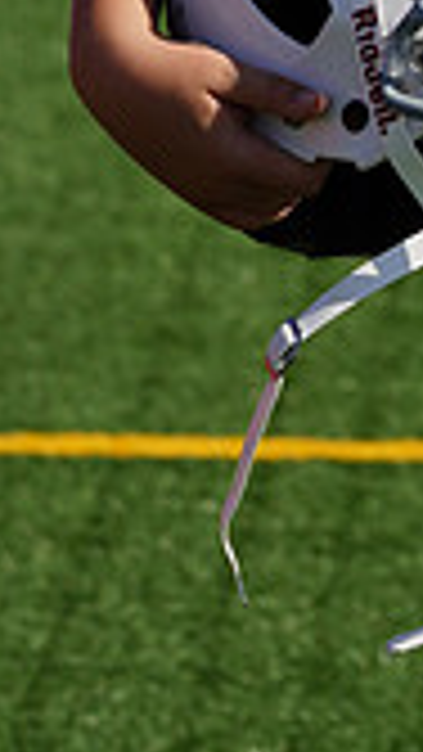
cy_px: -212
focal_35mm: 780
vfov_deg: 2.8
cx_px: 860
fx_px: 15545
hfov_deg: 1.6
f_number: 14
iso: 100
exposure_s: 1/250
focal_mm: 215
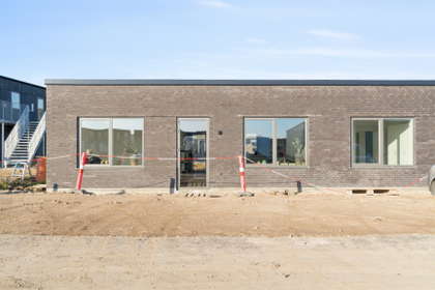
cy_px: 145
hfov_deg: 61.9
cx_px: 218
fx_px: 362
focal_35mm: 30
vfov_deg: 43.6
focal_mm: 20
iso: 200
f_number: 10
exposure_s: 1/125
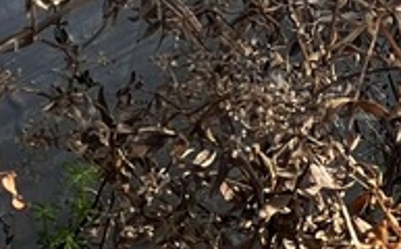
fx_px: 3699
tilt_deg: -32.0
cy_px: -320
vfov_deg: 3.8
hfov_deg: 6.2
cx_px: 214
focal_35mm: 339
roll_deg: -7.4
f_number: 2.8
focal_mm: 9
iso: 32
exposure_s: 1/153
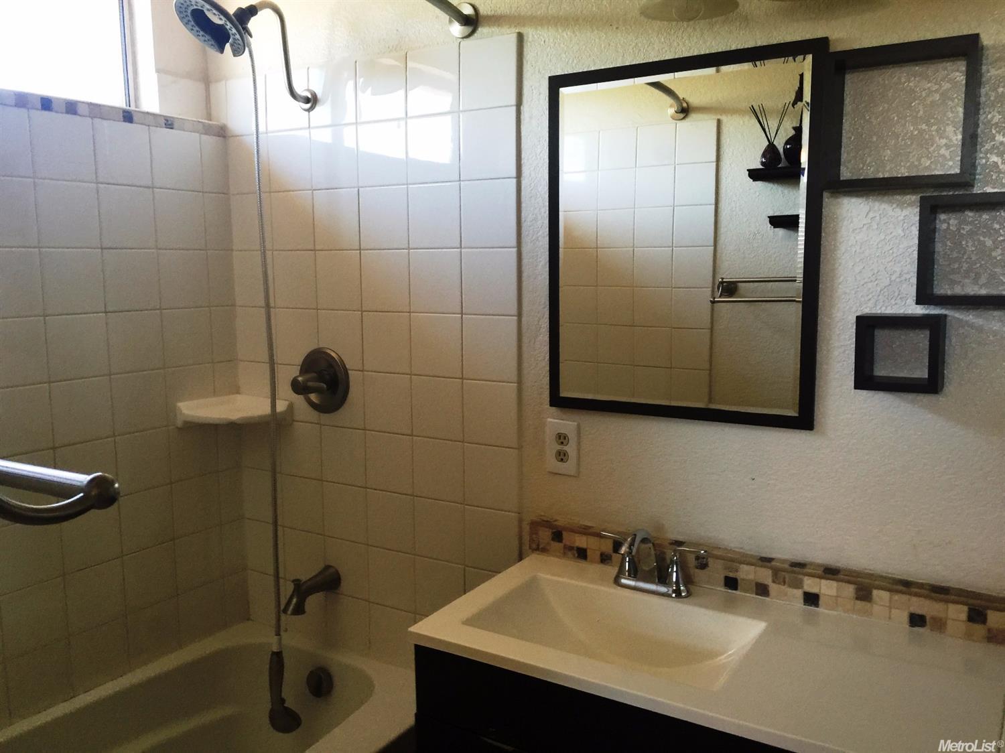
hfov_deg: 61.7
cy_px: 376
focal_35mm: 29
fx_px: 842
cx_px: 502
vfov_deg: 48.2
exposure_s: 1/30
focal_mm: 4.15
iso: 50
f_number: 2.2
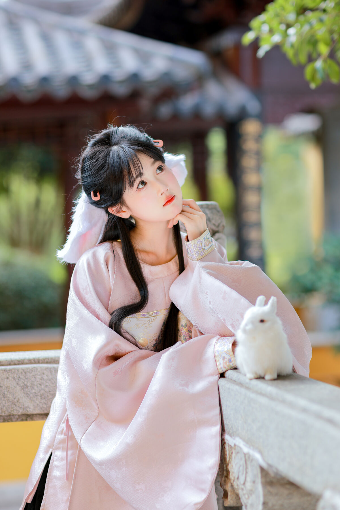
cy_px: 255
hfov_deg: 16.3
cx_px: 170
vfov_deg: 24.2
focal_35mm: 84
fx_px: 1190
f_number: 2
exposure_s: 1/320
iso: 100
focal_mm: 85
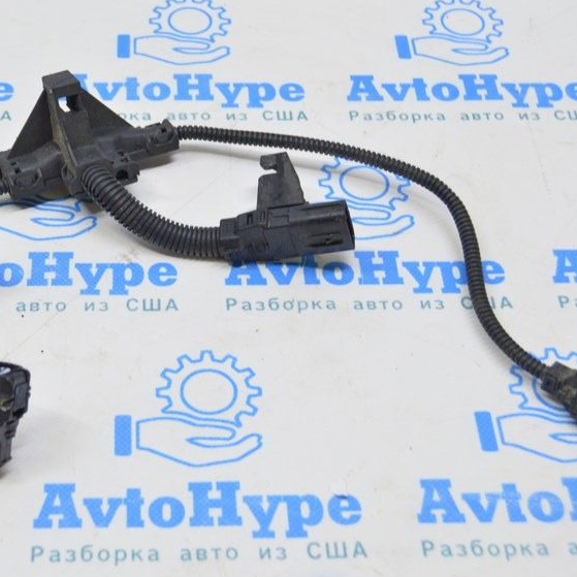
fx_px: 1320
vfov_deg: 24.7
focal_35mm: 70
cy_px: 272
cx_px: 174
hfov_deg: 24.5
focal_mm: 30
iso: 400
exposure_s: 1/20
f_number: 5.6
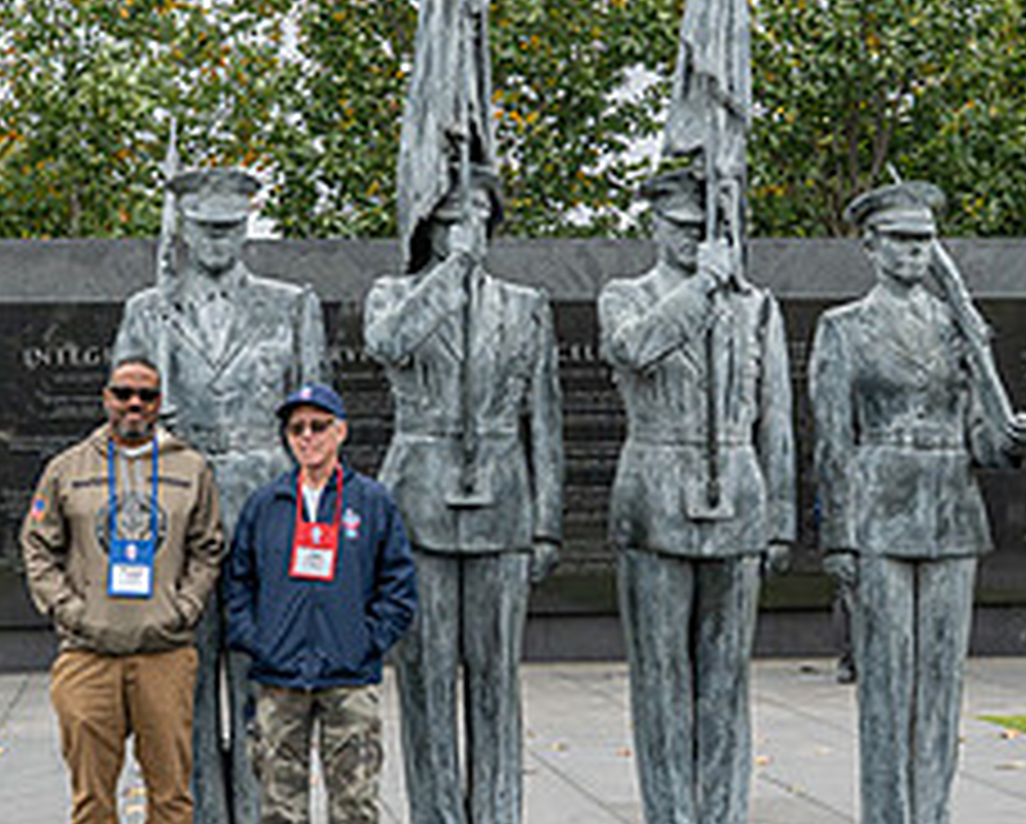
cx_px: 452
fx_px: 2159
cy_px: 364
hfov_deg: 26.7
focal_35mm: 71
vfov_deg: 21.6
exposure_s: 1/400
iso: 800
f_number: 6.3
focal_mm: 24
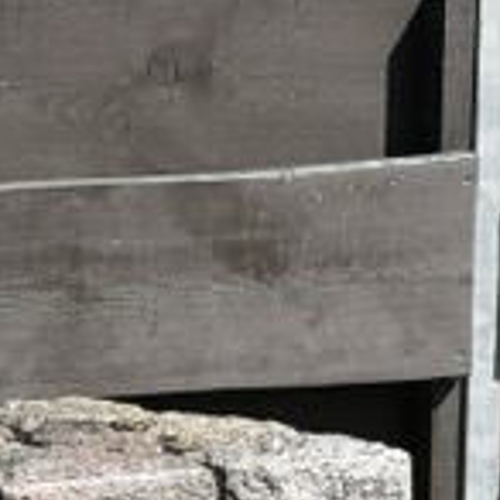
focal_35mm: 169
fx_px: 2762
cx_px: -21
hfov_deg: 10.2
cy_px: 815
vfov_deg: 9.9
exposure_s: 1/1946
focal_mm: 5.58
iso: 50
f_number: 1.8
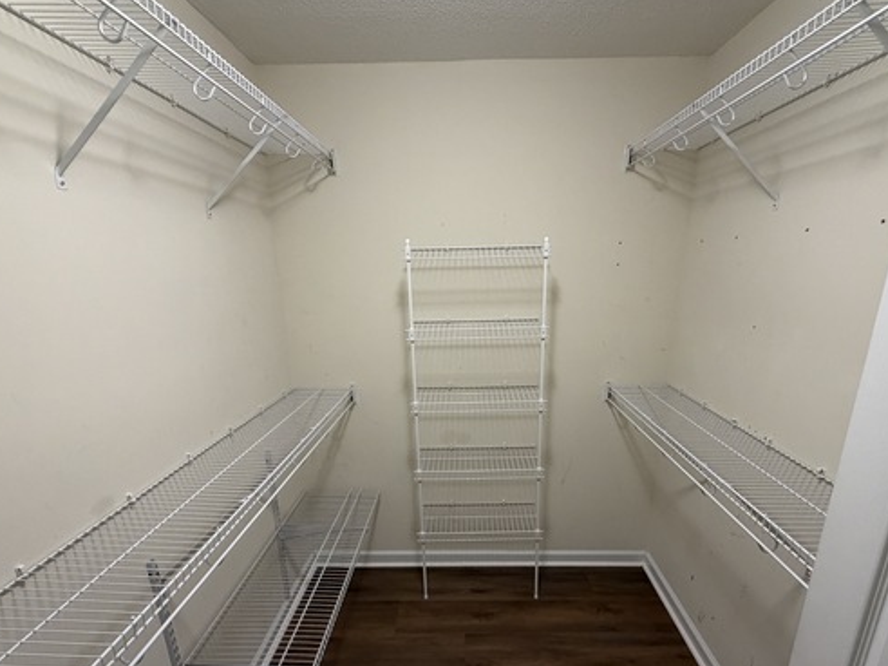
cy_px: 416
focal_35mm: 19
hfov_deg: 84.6
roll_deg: +0.5
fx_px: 487
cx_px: 460
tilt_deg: -18.0
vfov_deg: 67.6
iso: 320
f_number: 2.2
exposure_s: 1/78
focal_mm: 2.22
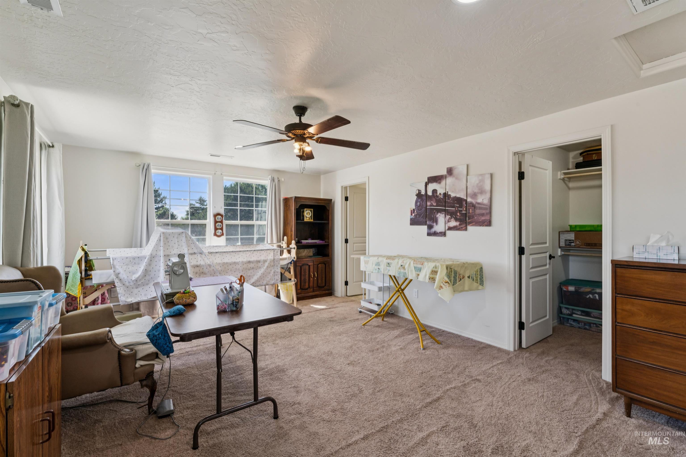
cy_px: 228
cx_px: 343
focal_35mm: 16
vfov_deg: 73.7
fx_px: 305
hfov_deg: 96.7
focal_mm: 16
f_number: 13
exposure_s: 1/40
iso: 400
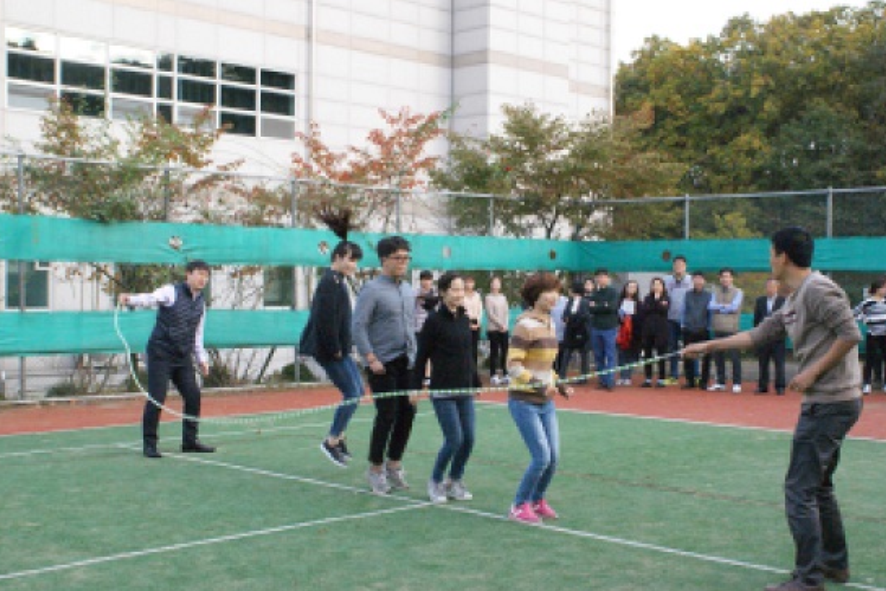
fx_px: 1182
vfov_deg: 28.1
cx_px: 464
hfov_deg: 41.1
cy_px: 288
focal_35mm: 48
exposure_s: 1/320
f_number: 9
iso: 3200
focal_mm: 30
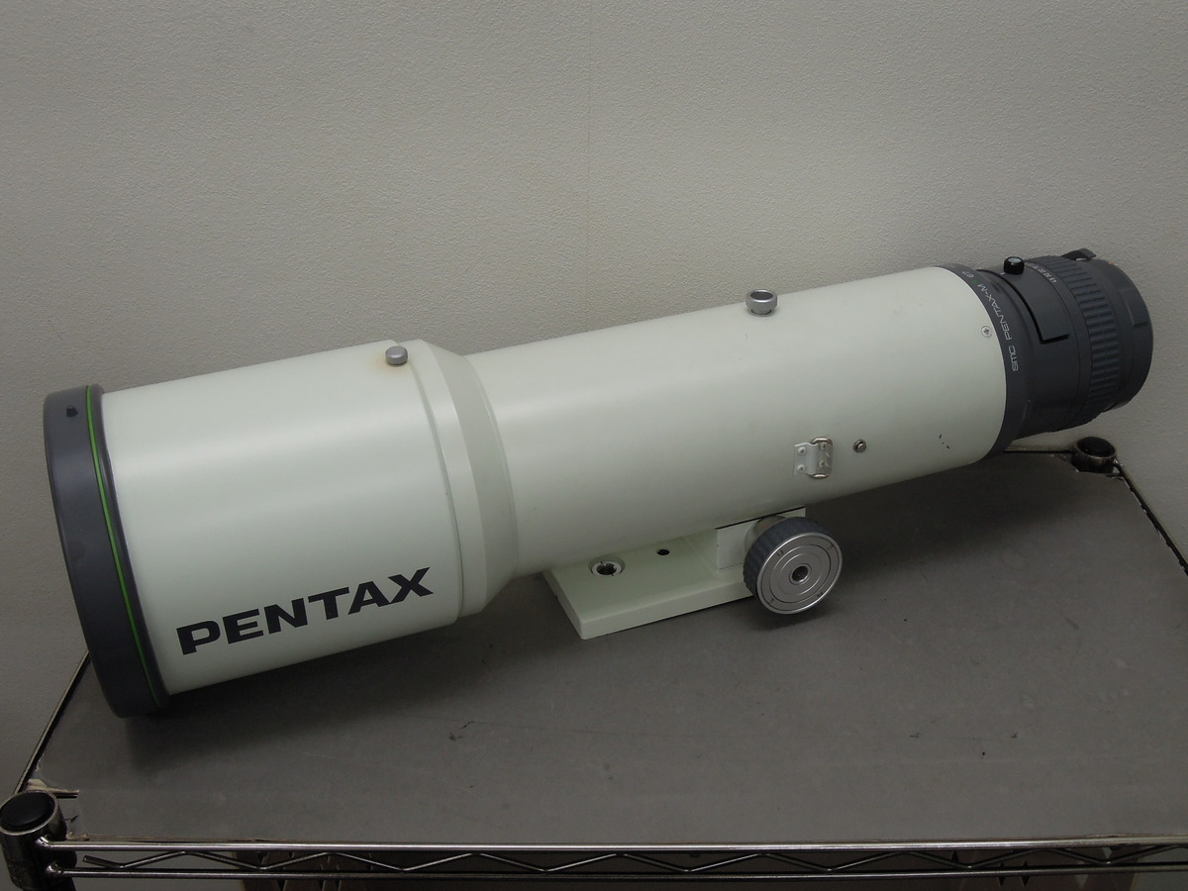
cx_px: 594
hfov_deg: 46.8
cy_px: 446
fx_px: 1373
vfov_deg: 36.0
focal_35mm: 40
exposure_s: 1/30
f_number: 5.2
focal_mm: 7.2
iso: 160
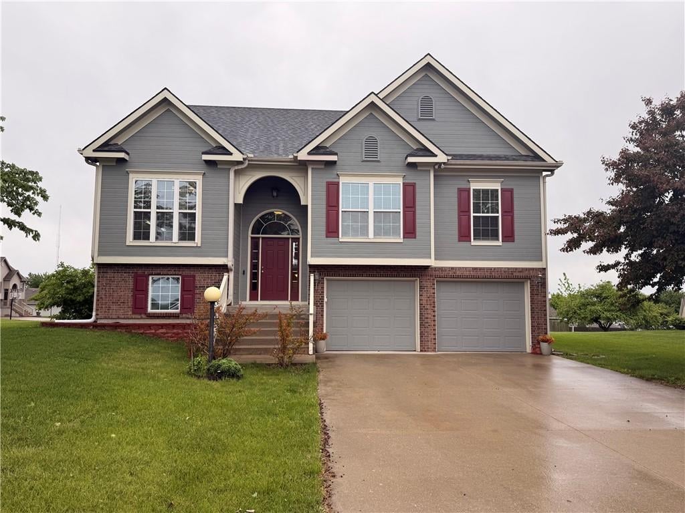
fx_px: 475
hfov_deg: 71.6
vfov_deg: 56.8
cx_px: 342
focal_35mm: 24
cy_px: 256
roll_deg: -0.5
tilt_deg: +5.6
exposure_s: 1/898
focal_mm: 6.76
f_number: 1.78
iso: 80
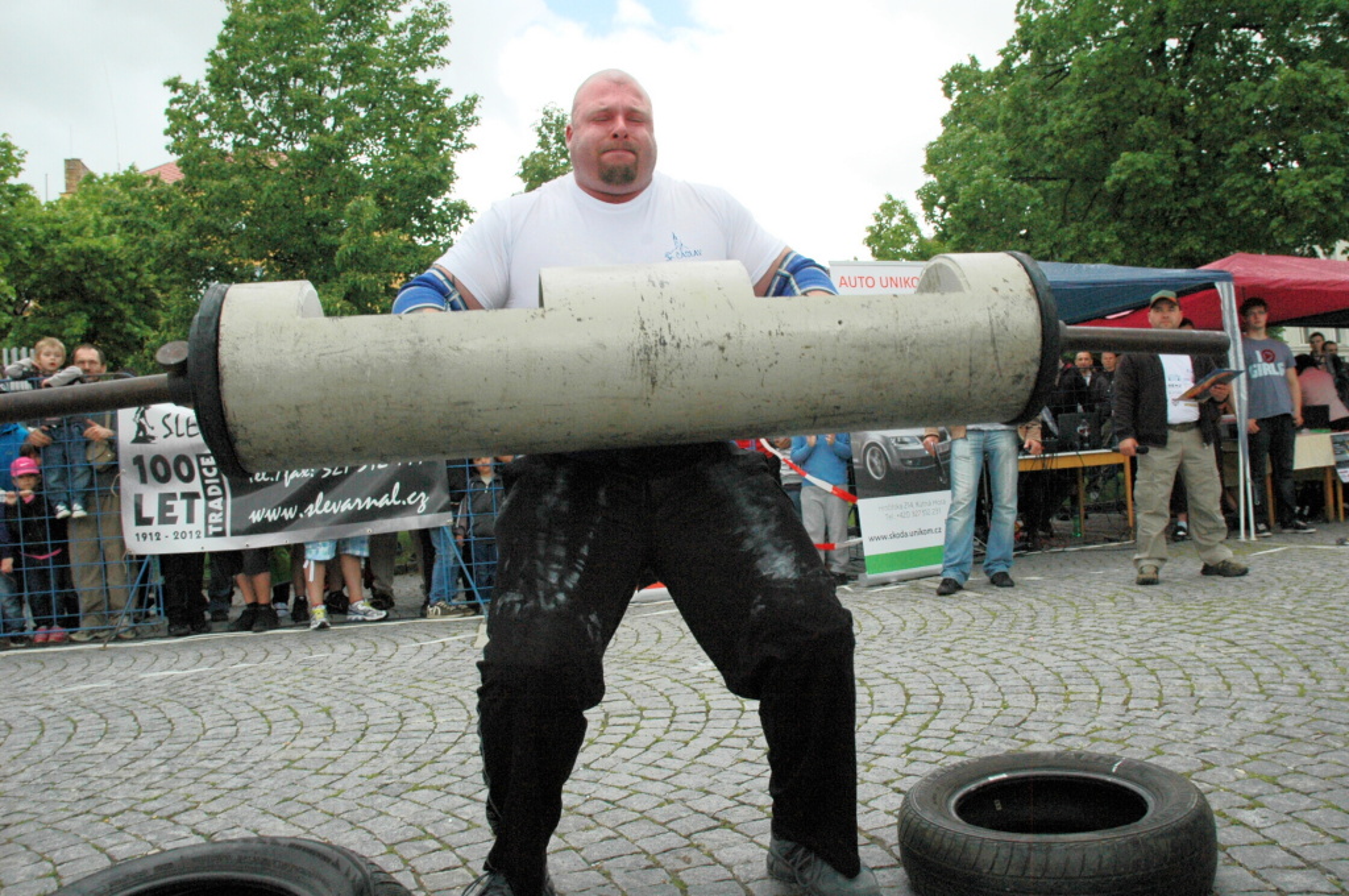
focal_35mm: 27
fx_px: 1010
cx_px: 674
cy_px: 448
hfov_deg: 67.4
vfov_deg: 47.8
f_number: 10
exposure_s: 1/320
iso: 500
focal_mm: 18
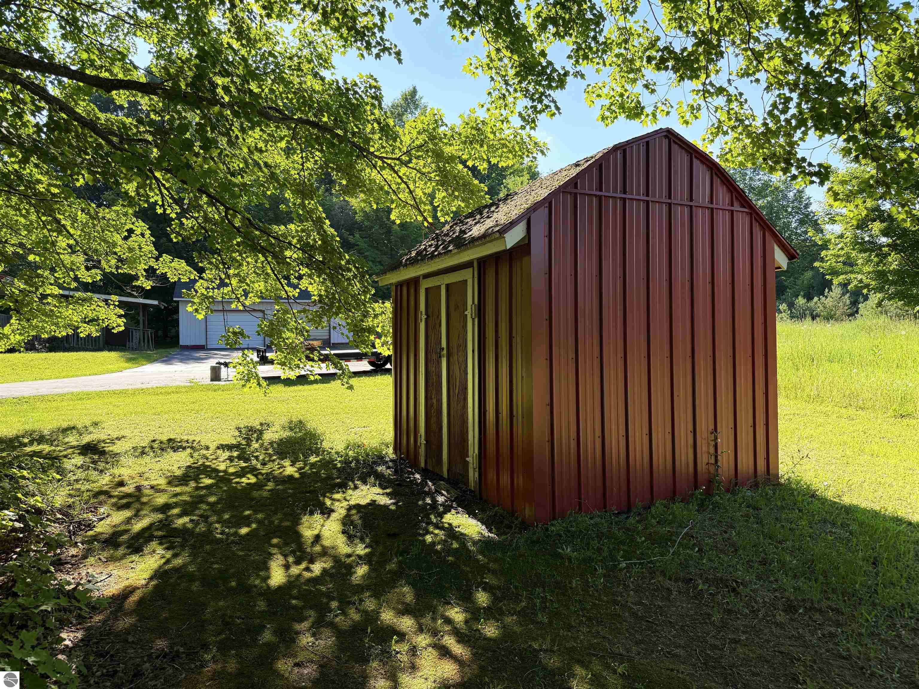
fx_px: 637
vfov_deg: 56.8
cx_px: 460
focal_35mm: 24
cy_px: 344
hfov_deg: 71.6
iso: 100
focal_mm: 6.76
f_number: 1.78
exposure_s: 1/1211
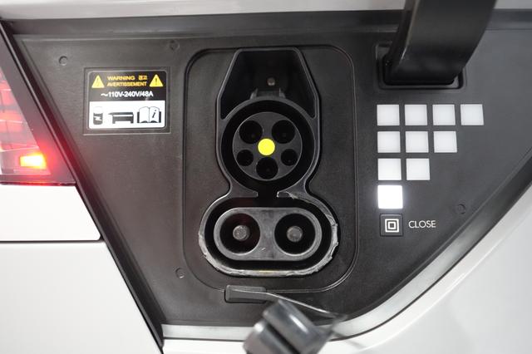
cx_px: 266
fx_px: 399
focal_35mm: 27
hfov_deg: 67.4
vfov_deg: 47.9
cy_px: 177
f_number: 3.5
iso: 12800
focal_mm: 27
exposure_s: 1/160
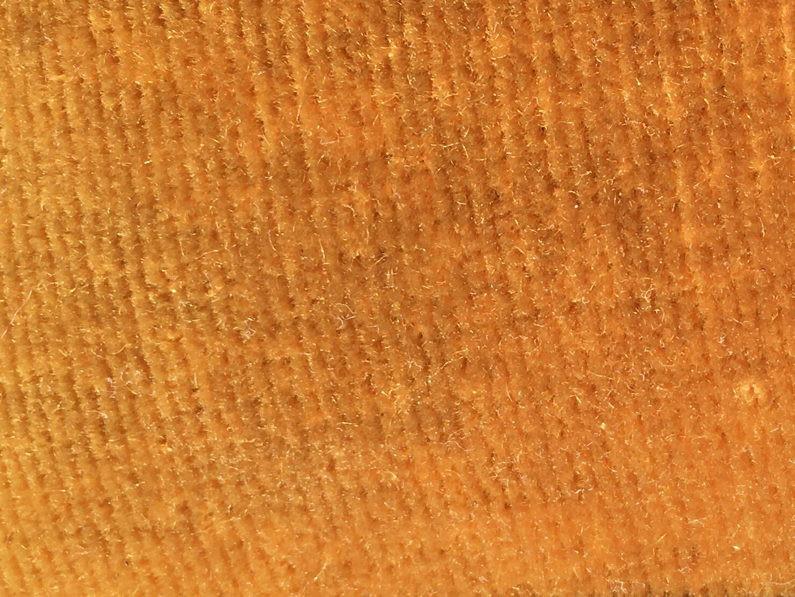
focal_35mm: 79
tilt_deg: -80.7
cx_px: 662
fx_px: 1814
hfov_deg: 24.2
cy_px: 371
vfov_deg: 18.6
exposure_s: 1/605
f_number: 2.2
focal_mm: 4.15
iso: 25
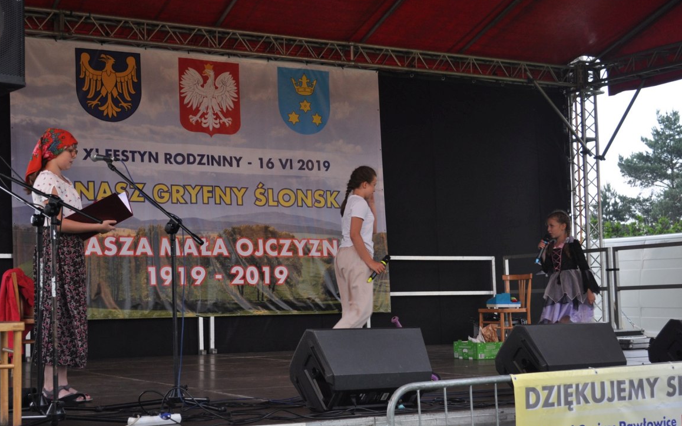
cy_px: 217
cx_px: 336
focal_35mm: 57
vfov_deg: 22.8
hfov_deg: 35.7
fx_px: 1060
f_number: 5.3
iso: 400
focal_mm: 36
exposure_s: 1/125
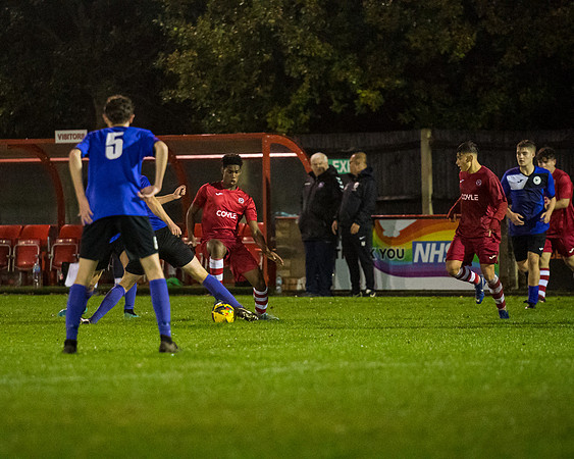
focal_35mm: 338
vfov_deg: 4.6
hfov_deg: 5.7
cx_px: 230
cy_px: 230
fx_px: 5738
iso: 6400
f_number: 2.8
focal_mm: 200
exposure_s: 1/1000
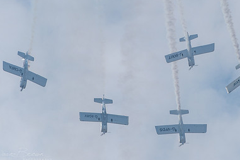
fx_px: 3413
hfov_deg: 4.0
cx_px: 158
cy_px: 39
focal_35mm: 512
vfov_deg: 2.7
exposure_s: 1/1000
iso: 200
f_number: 9
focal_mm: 206.5
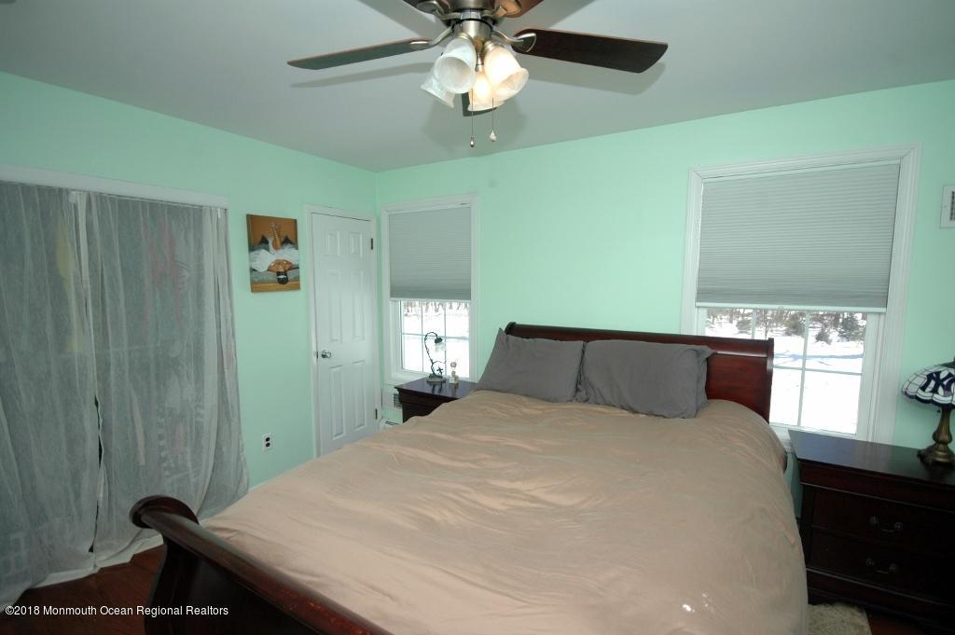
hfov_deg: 95.0
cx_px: 478
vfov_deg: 72.0
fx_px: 437
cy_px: 318
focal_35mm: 16
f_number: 5
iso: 400
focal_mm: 11
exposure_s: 1/400
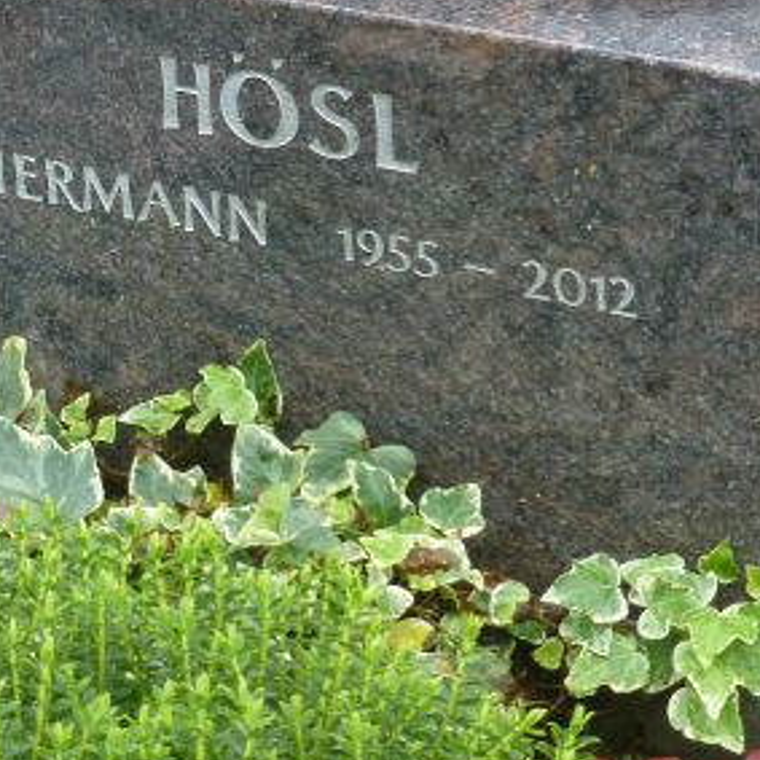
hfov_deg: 10.5
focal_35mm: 165
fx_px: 4099
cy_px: 56
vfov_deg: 10.5
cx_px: -48
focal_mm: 11.7
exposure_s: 1/125
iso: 250
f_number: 4.9
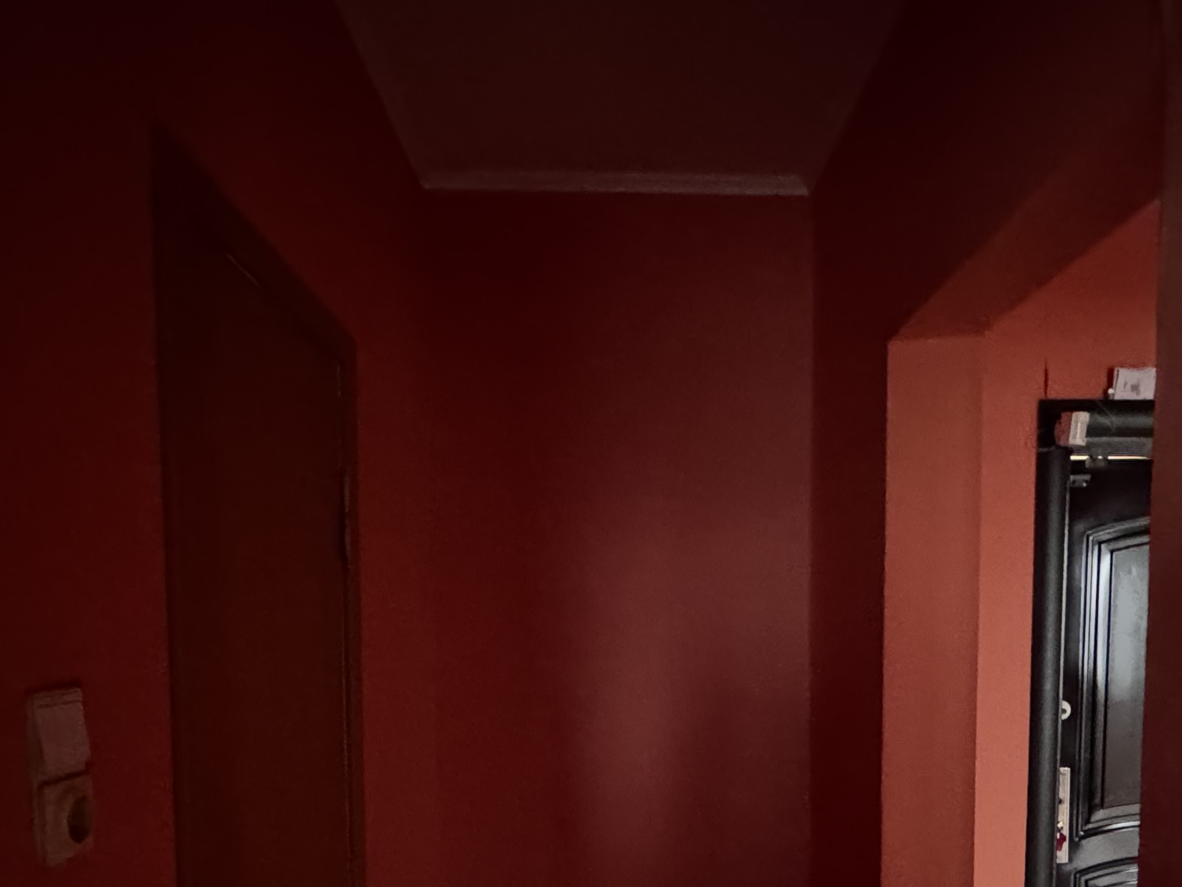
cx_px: 643
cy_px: 704
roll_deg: +0.0
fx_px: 990
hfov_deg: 61.6
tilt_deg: -4.0
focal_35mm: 29
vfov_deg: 45.9
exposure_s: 1/21
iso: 2500
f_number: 2.2
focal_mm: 2.22
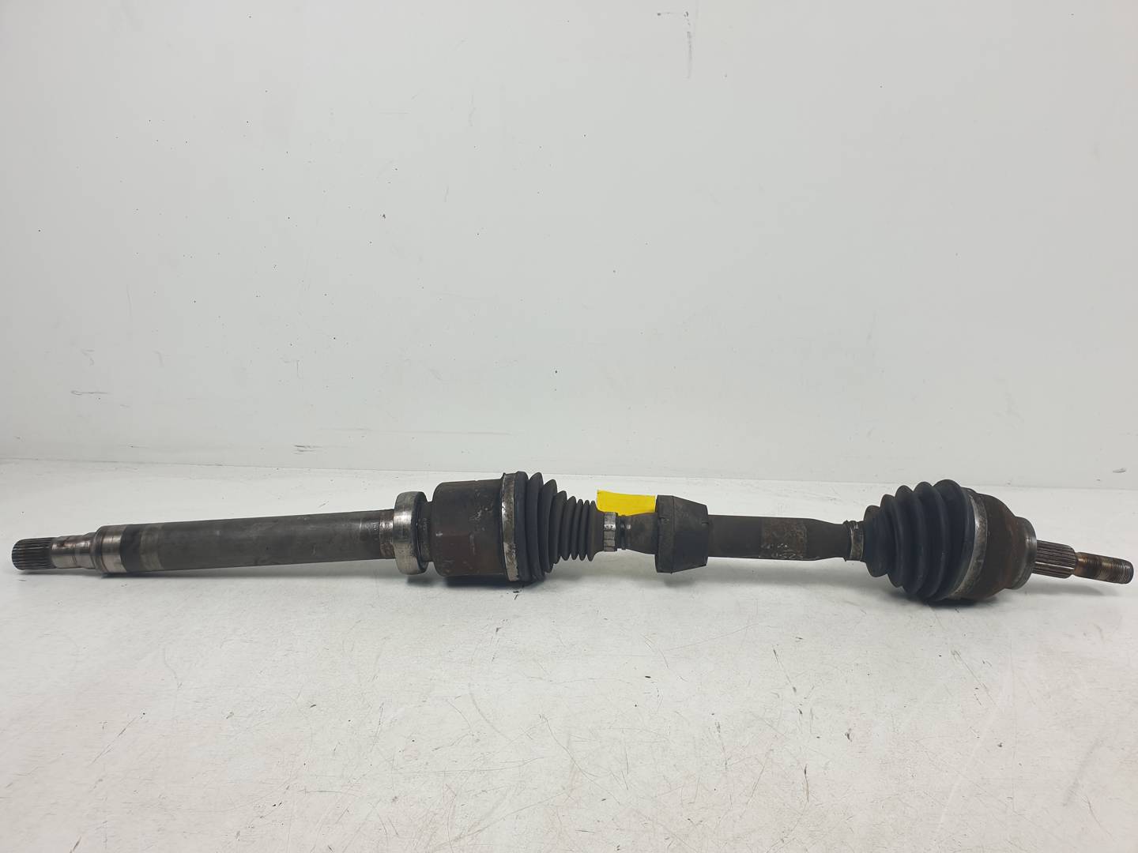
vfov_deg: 53.1
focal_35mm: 26
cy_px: 426
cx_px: 569
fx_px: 855
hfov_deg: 67.3
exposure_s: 1/243
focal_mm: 4.3
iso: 50
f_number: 2.4
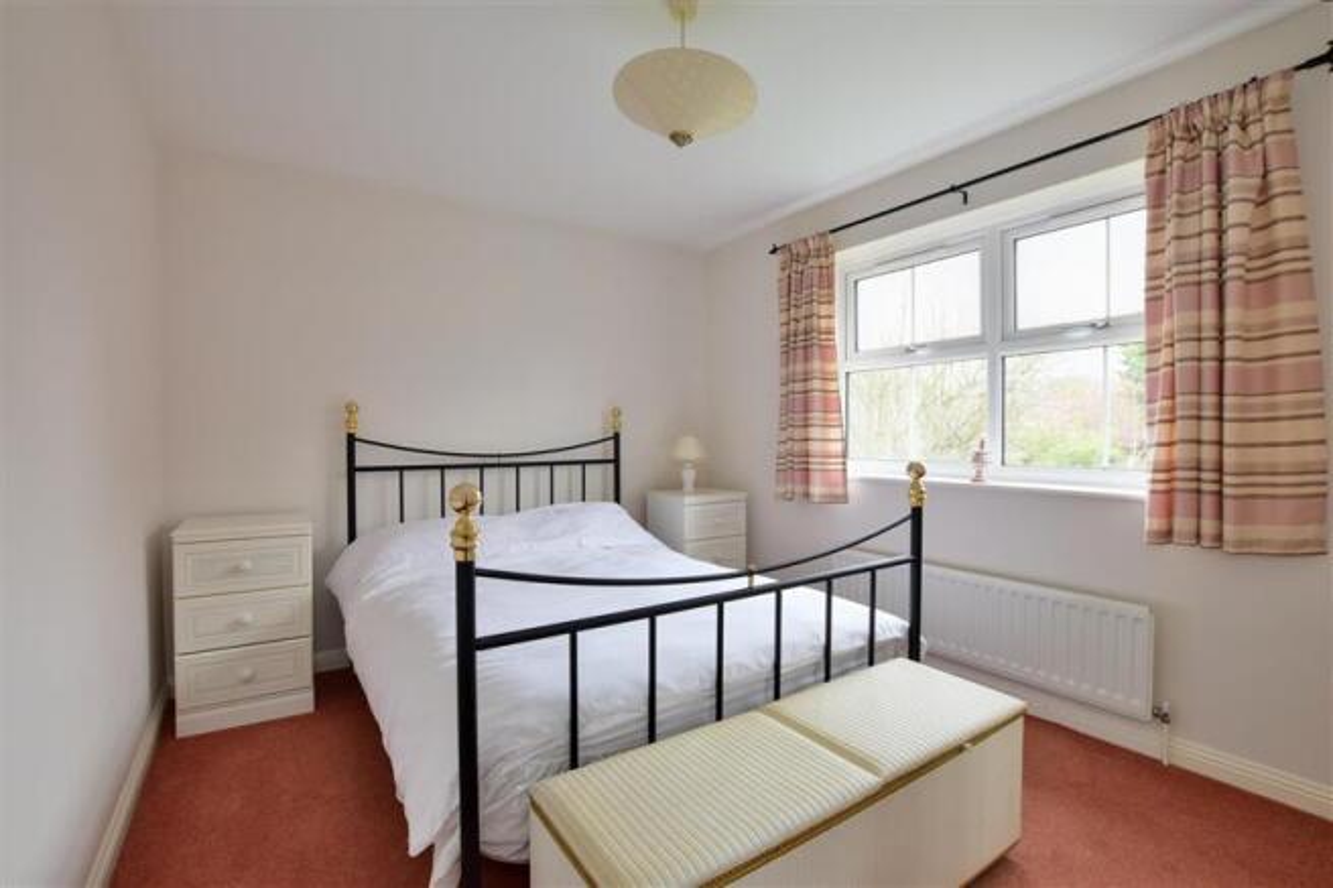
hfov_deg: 100.4
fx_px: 555
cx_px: 666
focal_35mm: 15
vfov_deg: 77.3
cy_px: 444
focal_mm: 10
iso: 400
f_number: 11
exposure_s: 1/15
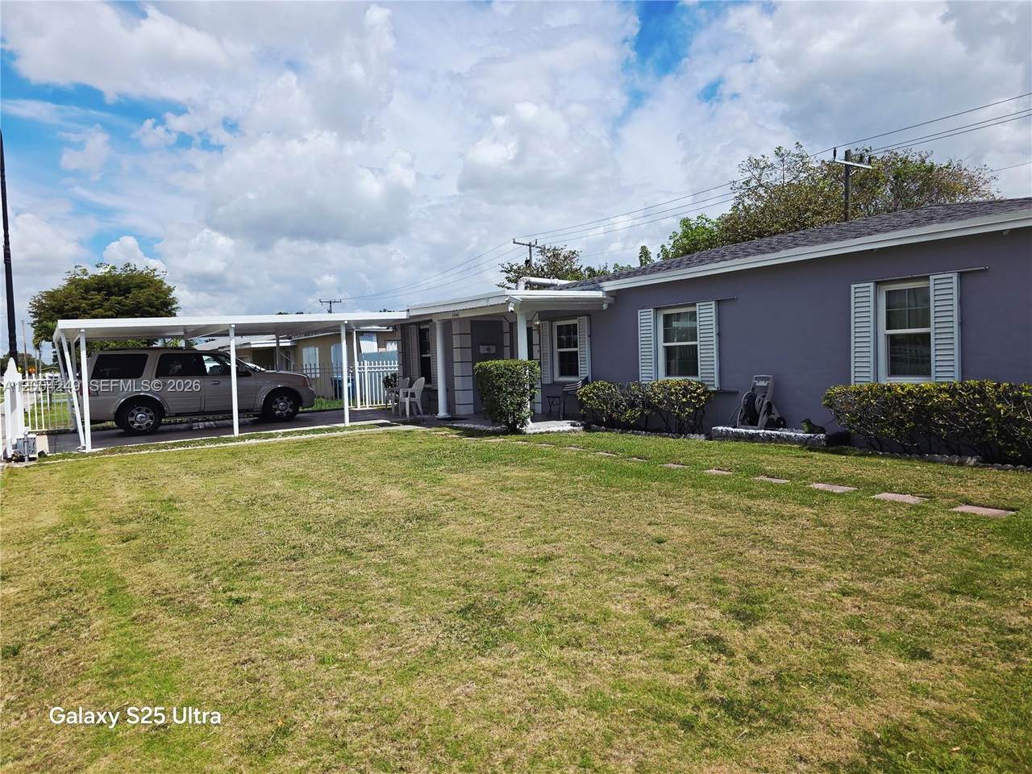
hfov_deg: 73.9
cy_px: 387
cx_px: 516
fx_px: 686
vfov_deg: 58.9
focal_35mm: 23
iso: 12
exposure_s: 1/1453
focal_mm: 6.3
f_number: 1.7
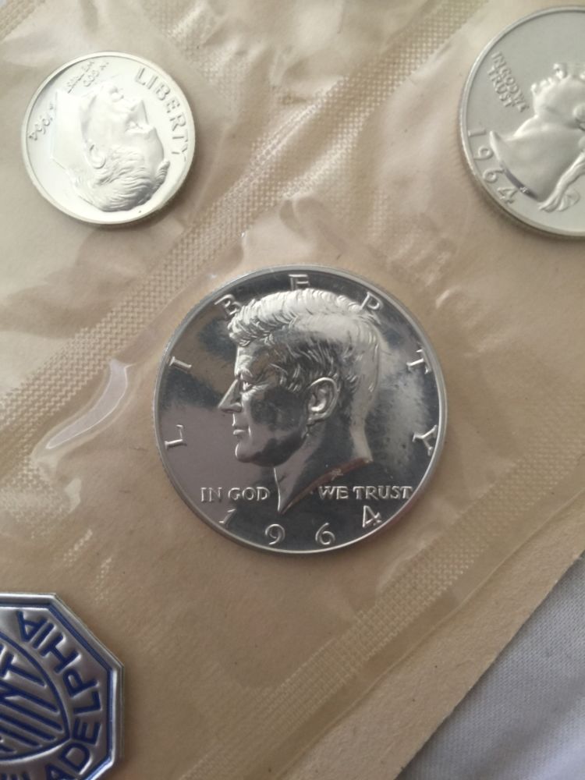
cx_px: 292
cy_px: 390
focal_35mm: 29
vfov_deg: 61.7
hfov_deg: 48.2
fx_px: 653
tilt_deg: -86.0
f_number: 2.2
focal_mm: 4.15
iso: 40
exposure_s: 1/15
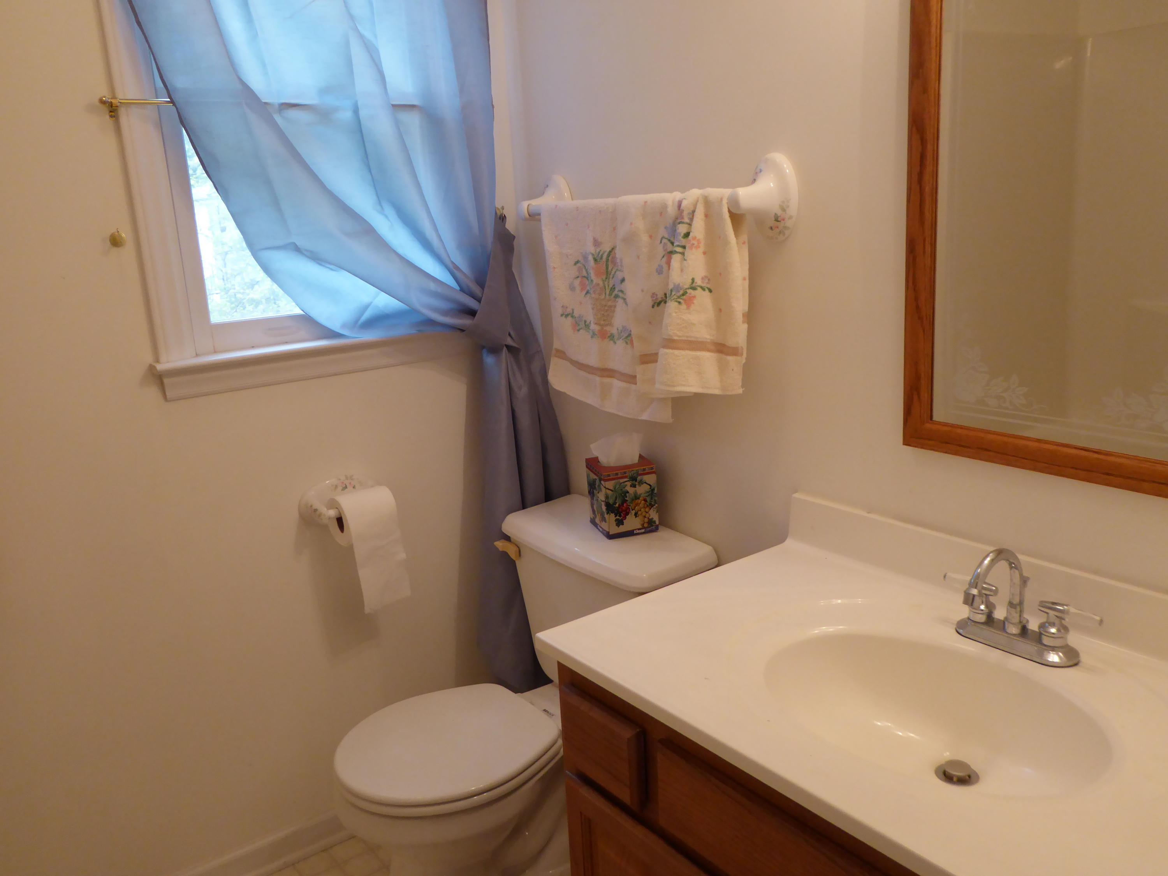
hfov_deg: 61.7
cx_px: 584
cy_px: 438
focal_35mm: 29
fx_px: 979
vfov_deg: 48.2
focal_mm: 5
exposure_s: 1/60
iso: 250
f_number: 3.5
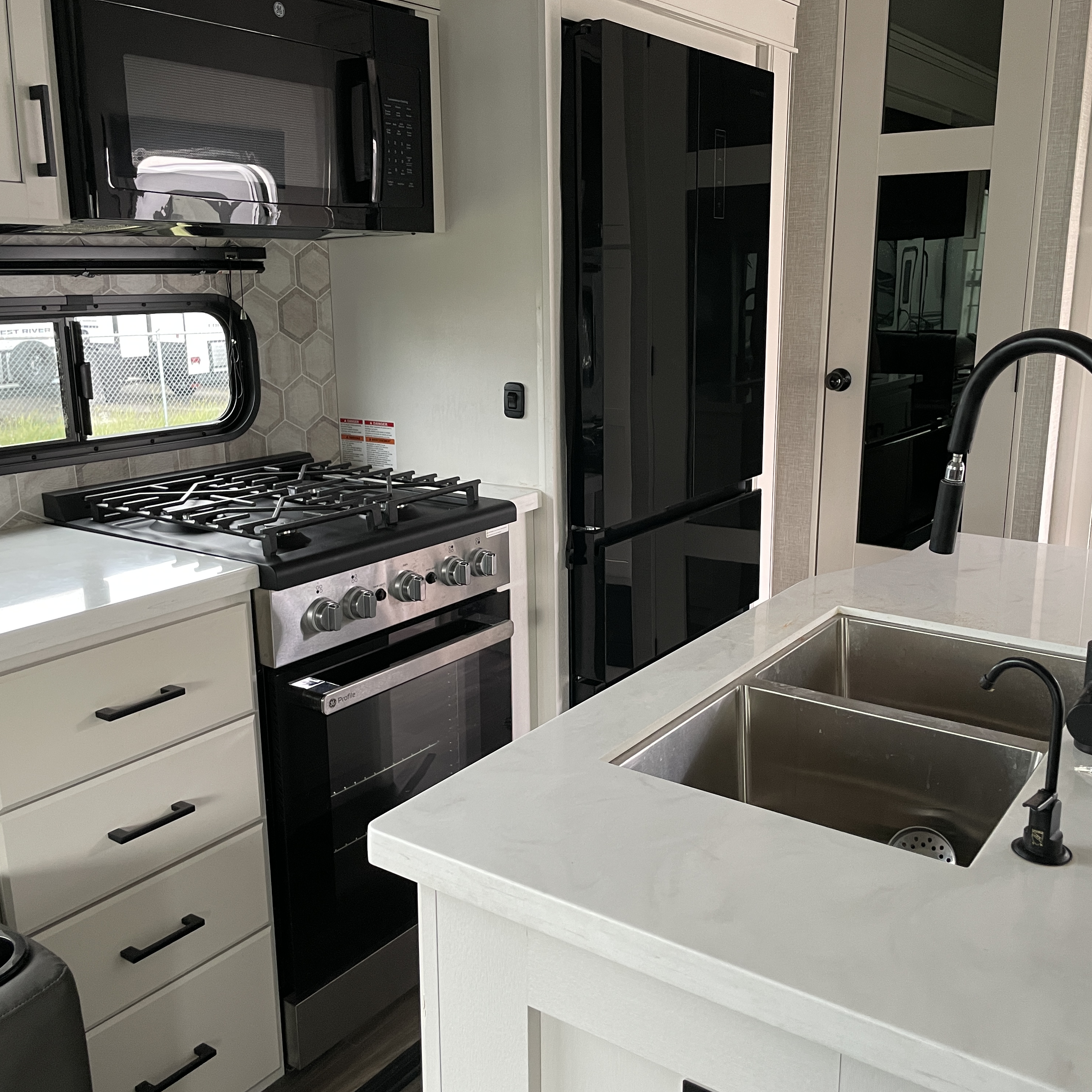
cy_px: 544
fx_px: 1106
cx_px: 598
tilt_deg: -11.2
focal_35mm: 31
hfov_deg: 52.5
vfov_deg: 52.5
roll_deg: -0.6
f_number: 1.6
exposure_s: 1/60
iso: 160
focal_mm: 4.2
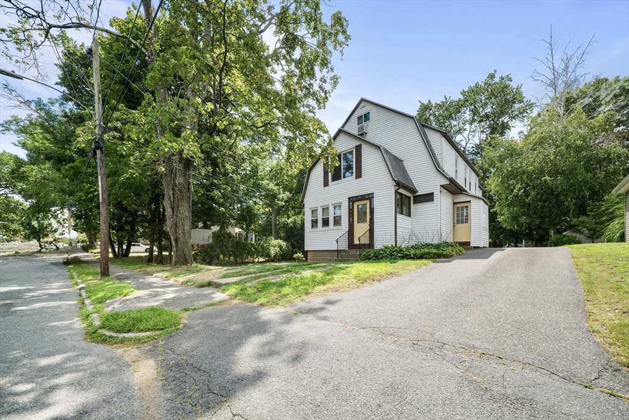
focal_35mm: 12
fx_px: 210
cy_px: 210
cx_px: 314
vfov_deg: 90.0
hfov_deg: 112.6
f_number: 9
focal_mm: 12
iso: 200
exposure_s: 1/100
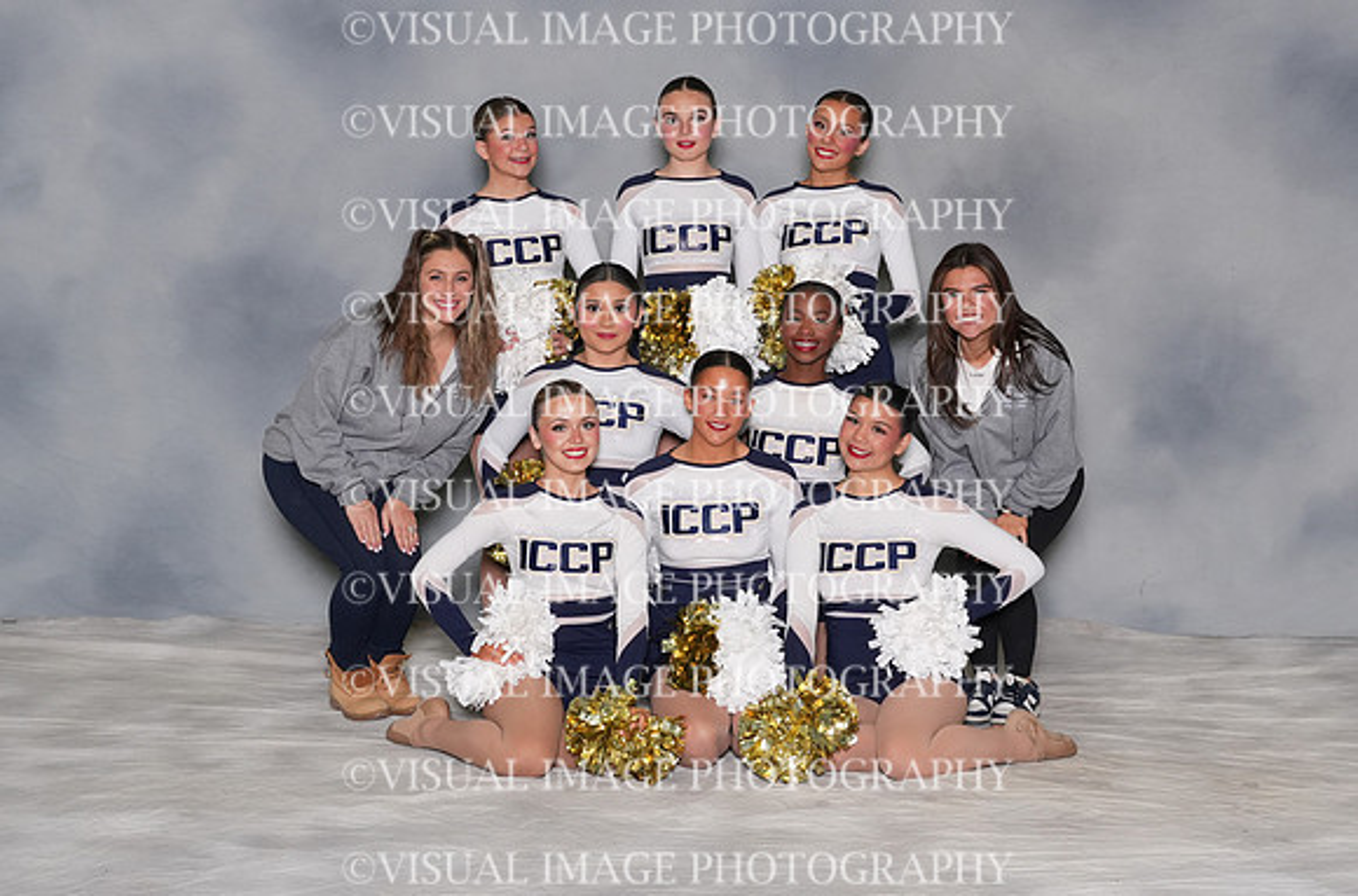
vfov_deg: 24.2
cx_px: 679
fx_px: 2087
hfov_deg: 36.0
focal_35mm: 56
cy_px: 448
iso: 800
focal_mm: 37
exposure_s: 1/125
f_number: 8
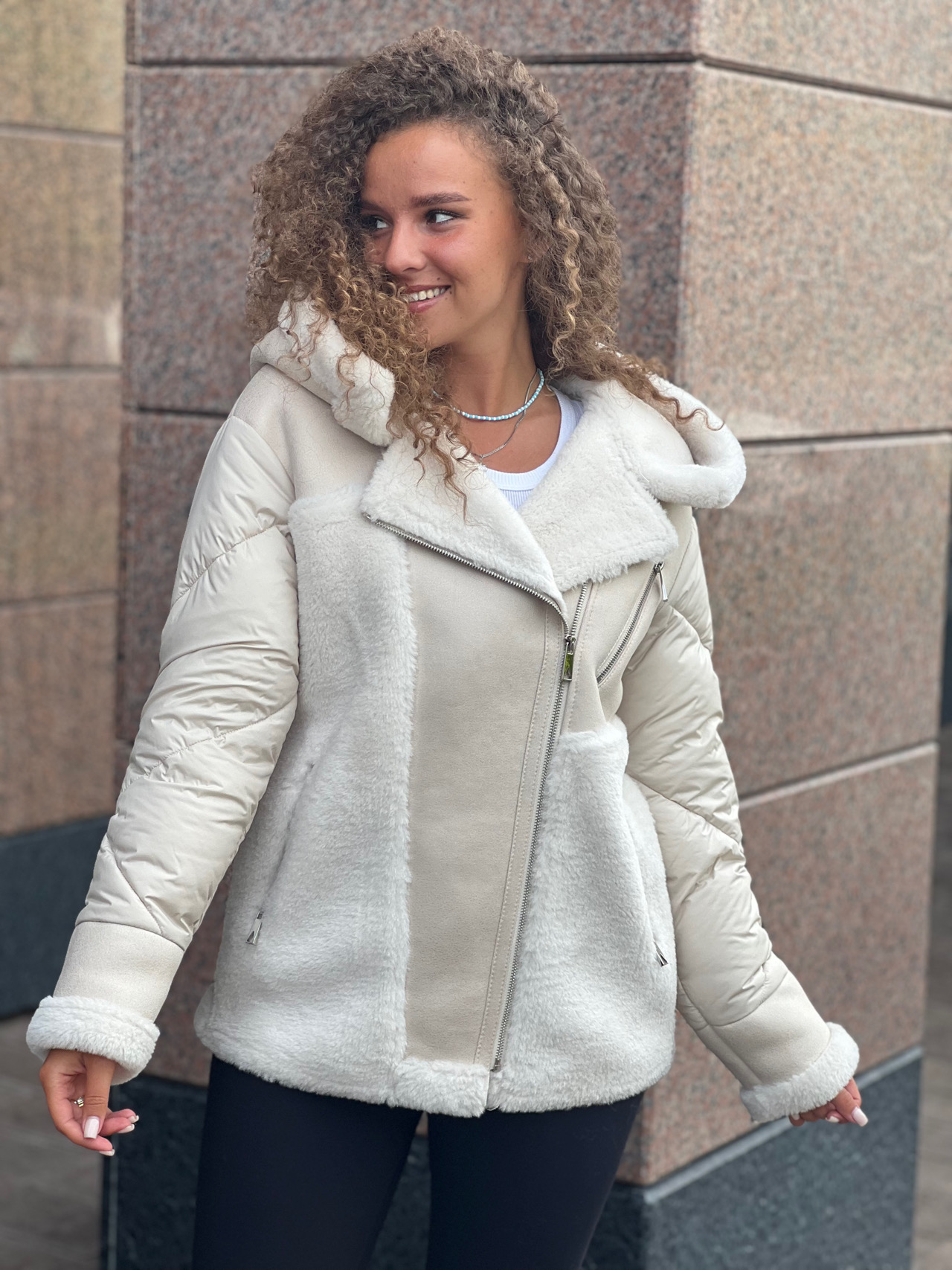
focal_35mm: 77
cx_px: 476
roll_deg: -2.4
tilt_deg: -5.9
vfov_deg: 25.3
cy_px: 635
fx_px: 2824
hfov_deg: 19.1
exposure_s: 1/188
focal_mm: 9
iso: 25
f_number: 2.8
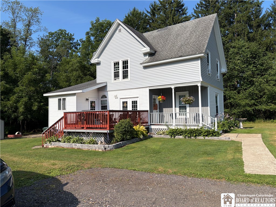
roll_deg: +0.3
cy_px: 104
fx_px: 207
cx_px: 138
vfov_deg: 53.1
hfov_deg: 67.3
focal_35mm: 26
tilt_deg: +3.7
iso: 50
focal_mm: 5.96
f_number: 1.6
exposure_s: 1/4950
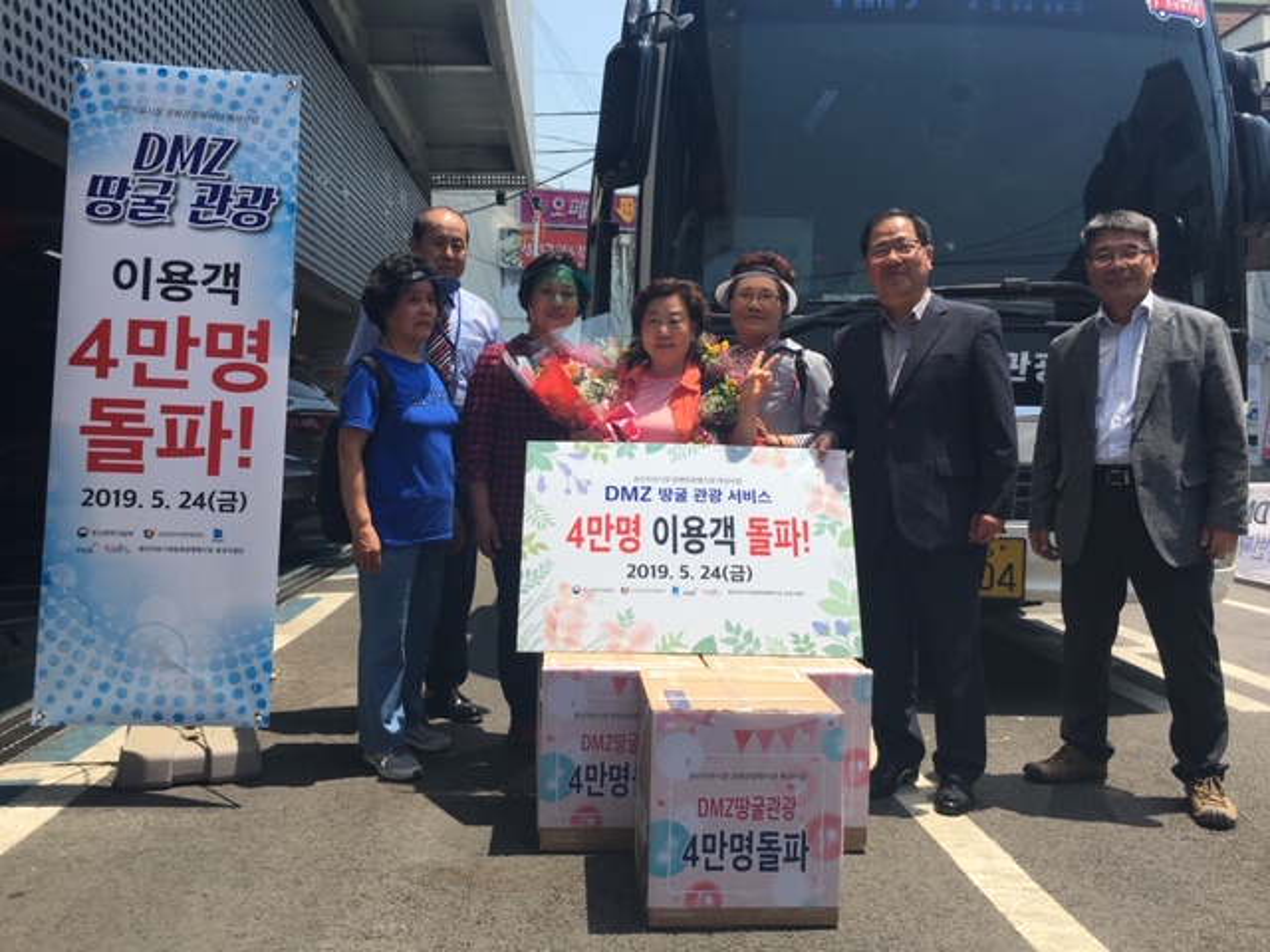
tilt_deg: -2.4
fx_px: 1064
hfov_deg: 61.7
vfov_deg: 48.2
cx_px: 635
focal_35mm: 29
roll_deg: +1.9
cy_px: 476
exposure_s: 1/1241
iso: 25
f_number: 2.2
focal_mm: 4.15
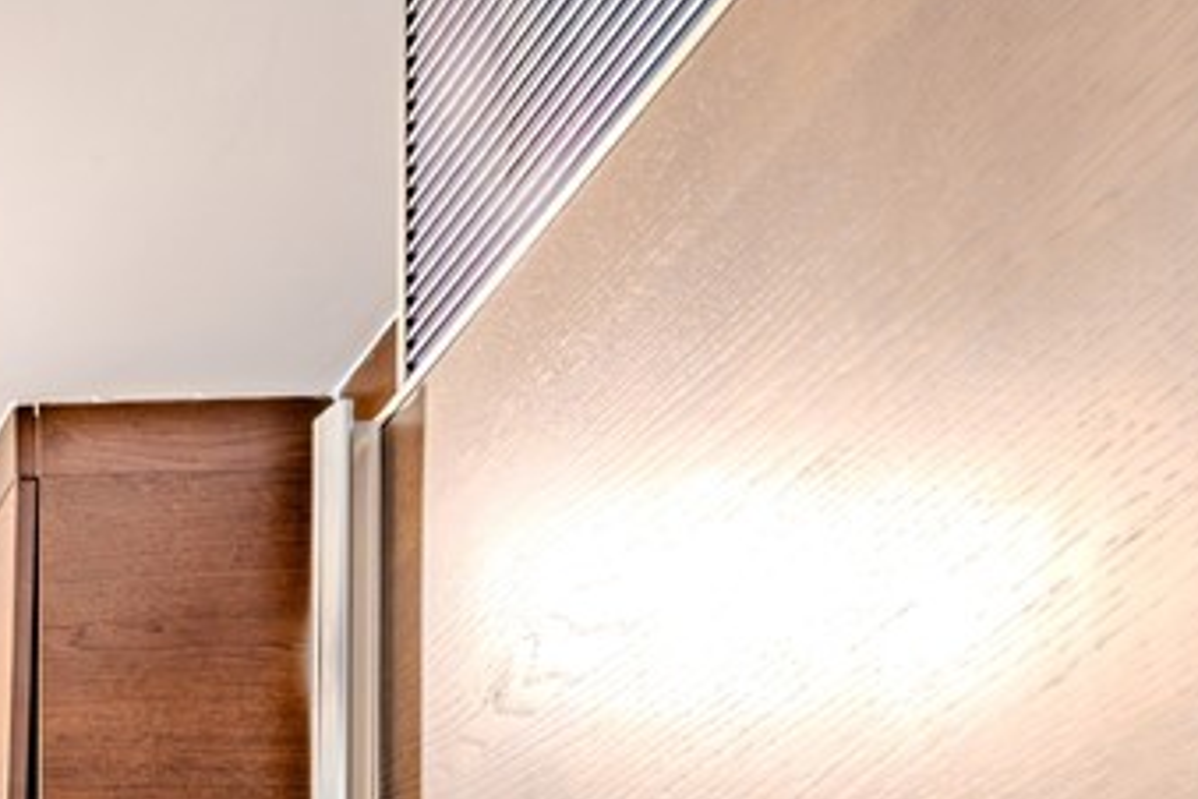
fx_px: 2828
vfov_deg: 13.0
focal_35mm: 85
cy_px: 1787
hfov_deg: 18.3
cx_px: -1012
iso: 1600
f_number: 8
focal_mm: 17
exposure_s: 1/1000
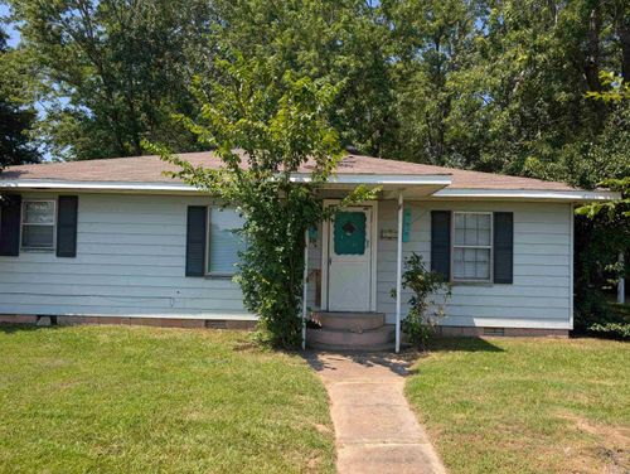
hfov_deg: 71.5
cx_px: 315
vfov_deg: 56.9
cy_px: 237
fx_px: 437
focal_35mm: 24
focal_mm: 6.9
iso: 21
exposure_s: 1/771
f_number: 1.68
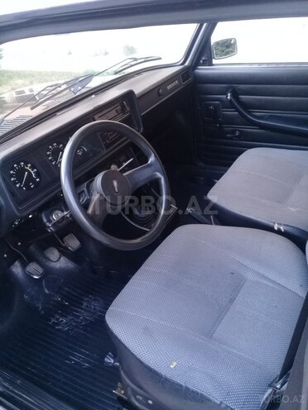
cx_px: 154
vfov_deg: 58.4
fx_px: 368
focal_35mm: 31
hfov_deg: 45.4
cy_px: 205
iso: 100
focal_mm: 3.3
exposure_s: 1/33
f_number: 2.2
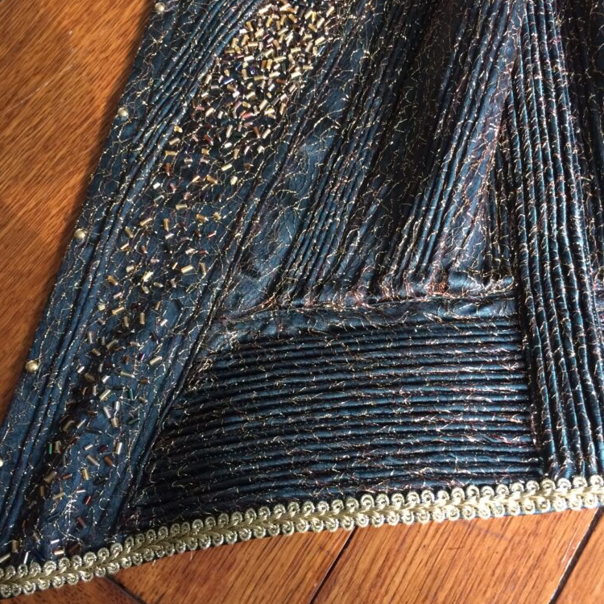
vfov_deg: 47.2
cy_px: 289
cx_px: 305
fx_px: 691
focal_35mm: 35
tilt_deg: -69.4
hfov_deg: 47.2
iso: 320
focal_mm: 4.15
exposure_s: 1/33
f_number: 2.2
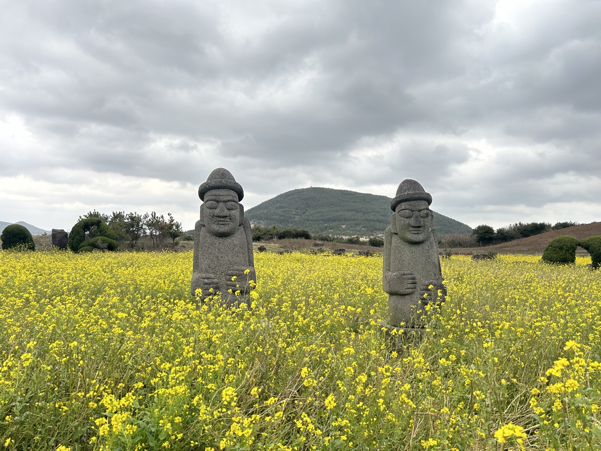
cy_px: 226
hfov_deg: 67.3
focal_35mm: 26
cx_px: 300
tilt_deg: +1.0
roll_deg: -0.4
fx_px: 451
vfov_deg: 53.1
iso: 50
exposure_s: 1/591
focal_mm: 5.7
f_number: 1.5
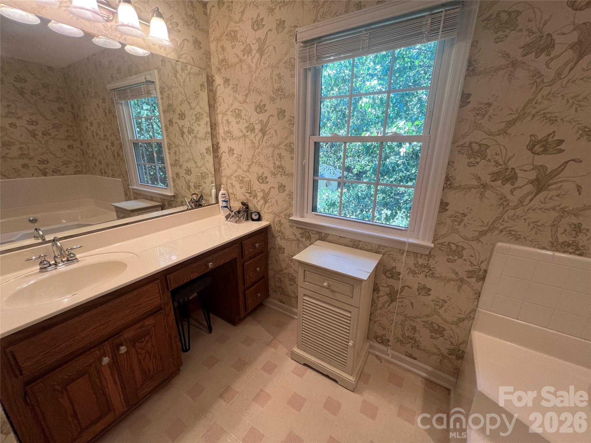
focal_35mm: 13
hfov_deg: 106.2
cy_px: 222
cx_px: 296
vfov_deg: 89.9
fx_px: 222
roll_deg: -1.0
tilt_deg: -18.0
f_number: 1.8
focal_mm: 1.57
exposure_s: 1/120
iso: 125
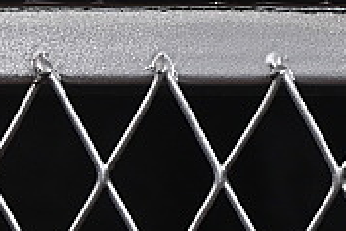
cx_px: 1046
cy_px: -433
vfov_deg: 3.0
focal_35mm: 458
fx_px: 4402
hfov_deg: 4.3
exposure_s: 1/80
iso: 160
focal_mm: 50
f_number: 8
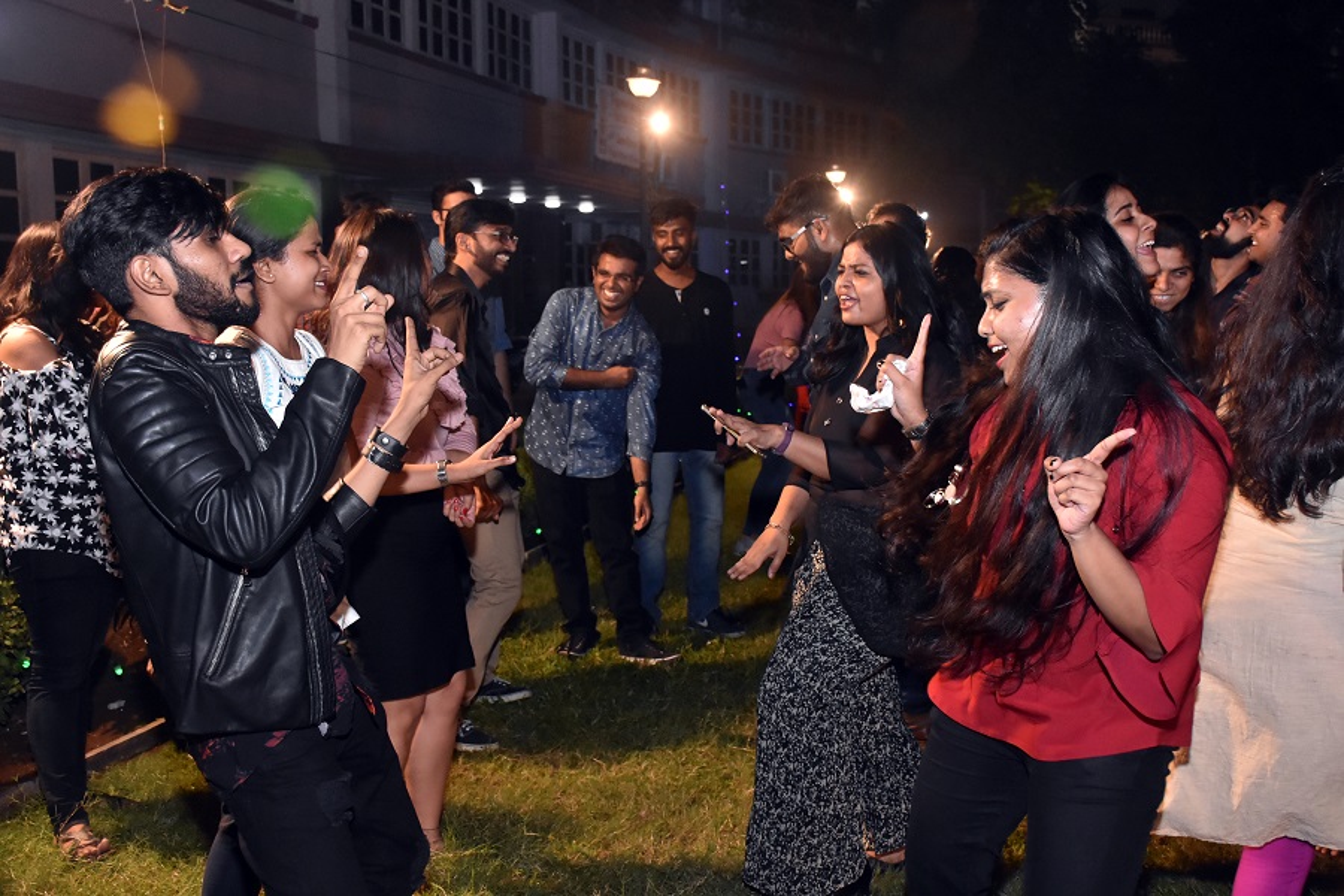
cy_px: 448
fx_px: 1456
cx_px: 672
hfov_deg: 49.6
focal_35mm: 39
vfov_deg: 34.2
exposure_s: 1/200
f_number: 5.6
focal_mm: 26
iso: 3200
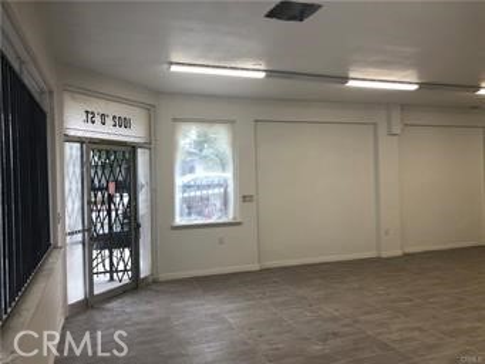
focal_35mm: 28
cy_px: 182
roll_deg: +1.7
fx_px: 392
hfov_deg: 63.4
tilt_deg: +0.8
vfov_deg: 49.8
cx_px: 242
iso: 50
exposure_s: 1/120
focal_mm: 3.99
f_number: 1.8
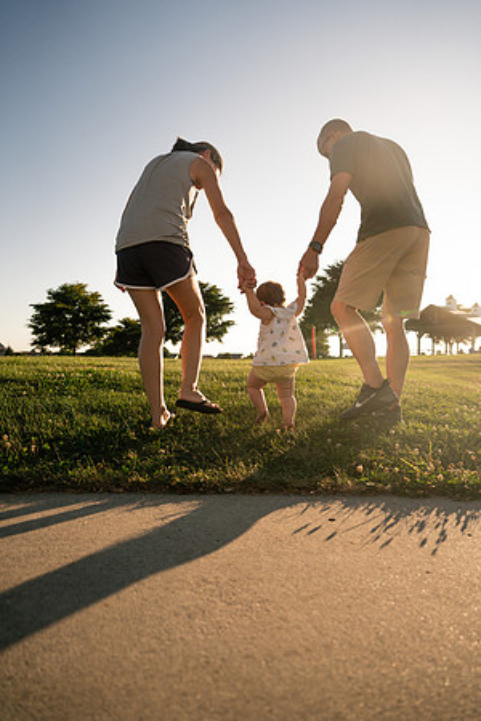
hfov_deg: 53.1
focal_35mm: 24
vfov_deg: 73.7
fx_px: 481
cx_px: 240
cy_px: 360
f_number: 3.2
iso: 250
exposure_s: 1/4000
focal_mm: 24
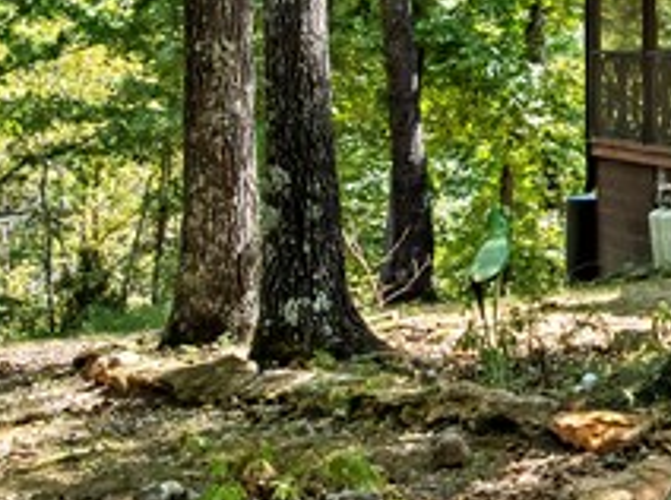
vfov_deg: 12.6
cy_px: 66
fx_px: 2243
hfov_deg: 14.5
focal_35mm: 116
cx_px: 1276
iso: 120
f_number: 2.8
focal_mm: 12.29
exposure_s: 1/640
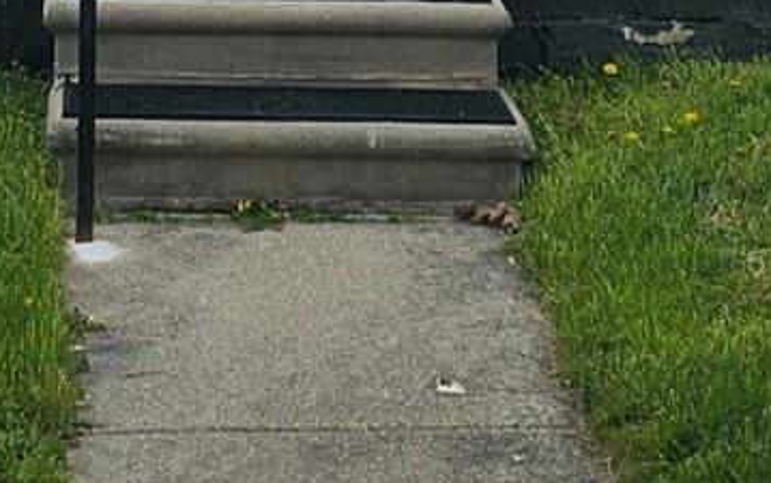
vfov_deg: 8.7
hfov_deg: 15.0
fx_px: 2923
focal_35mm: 139
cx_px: 230
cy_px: -625
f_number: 1.7
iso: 10
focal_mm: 6.3
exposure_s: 1/868
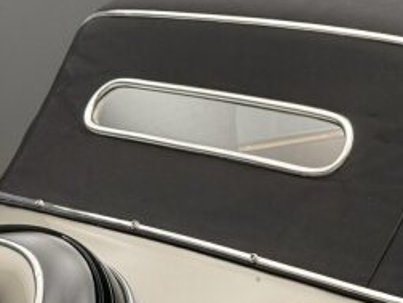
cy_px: 120
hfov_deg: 15.7
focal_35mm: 122
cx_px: 457
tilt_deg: -9.6
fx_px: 1420
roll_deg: +0.2
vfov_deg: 12.1
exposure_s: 1/60
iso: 160
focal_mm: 6.76
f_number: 1.78
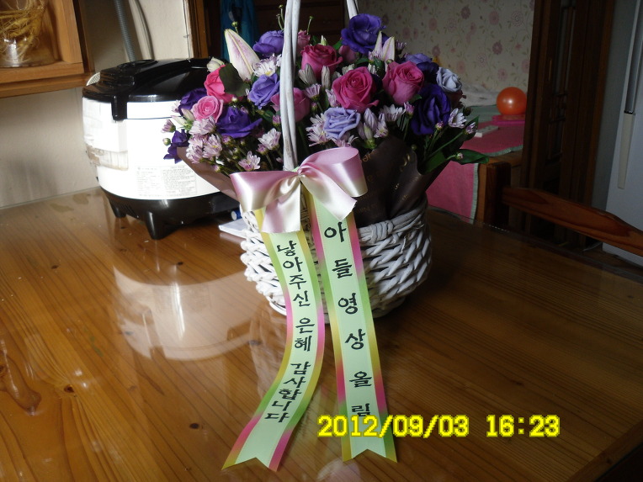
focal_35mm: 34
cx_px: 322
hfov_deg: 54.0
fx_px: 632
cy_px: 241
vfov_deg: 41.8
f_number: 2.8
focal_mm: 6
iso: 100
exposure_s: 1/90
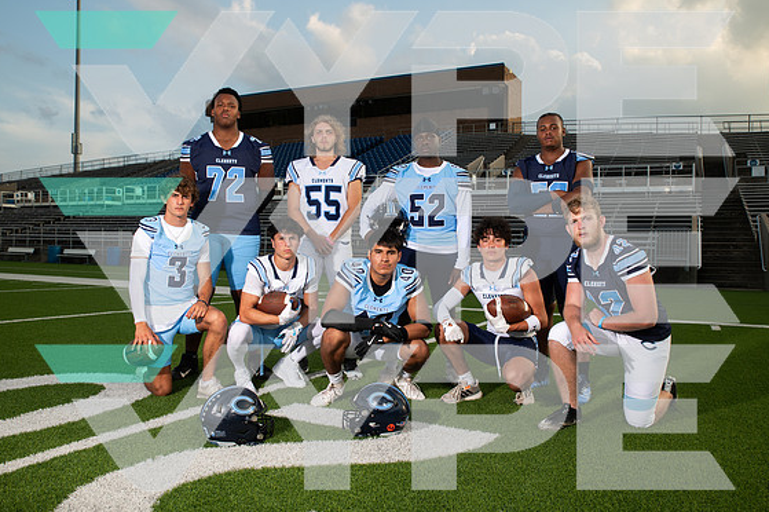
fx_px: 576
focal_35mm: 27
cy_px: 251
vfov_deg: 47.9
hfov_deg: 67.4
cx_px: 389
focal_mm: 26
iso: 160
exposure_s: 1/320
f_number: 7.1
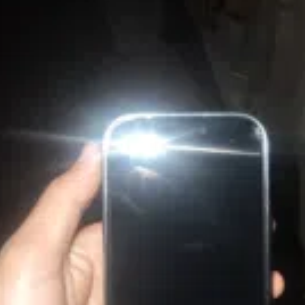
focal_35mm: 42
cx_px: 189
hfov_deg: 39.8
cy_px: 170
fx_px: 419
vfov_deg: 40.0
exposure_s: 1/14.3
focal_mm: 1.65
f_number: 2.2
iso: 320
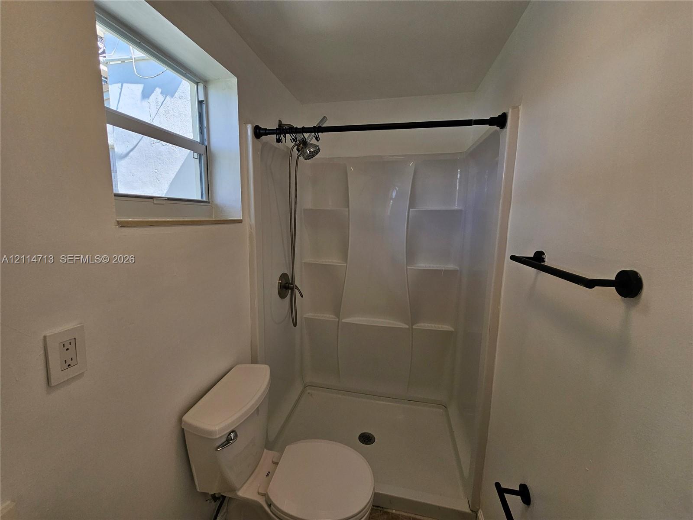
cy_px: 260
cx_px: 346
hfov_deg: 106.2
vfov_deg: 89.9
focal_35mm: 13
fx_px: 260
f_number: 2.2
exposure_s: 1/359
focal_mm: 2.2
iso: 125
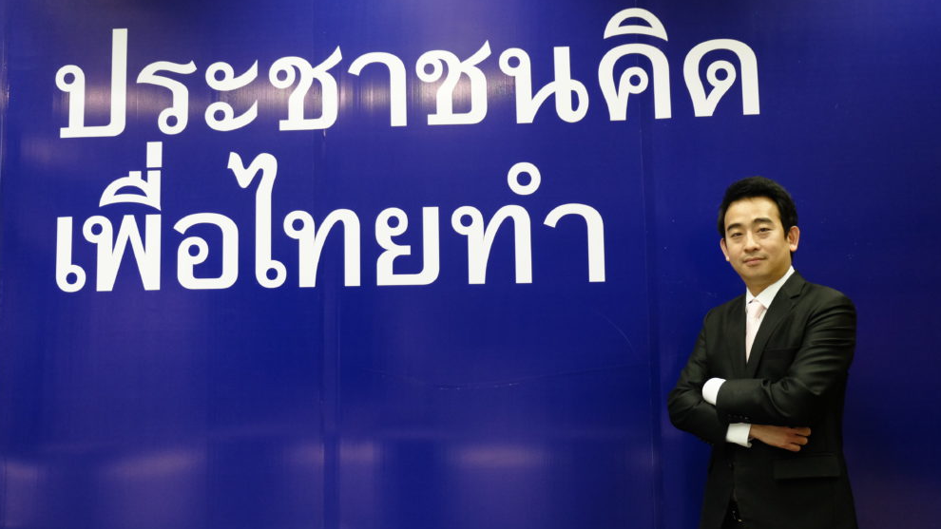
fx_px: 973
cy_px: 251
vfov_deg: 30.4
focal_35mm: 39
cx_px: 464
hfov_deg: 51.6
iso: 1600
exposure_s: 1/125
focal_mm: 24.3
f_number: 4.2
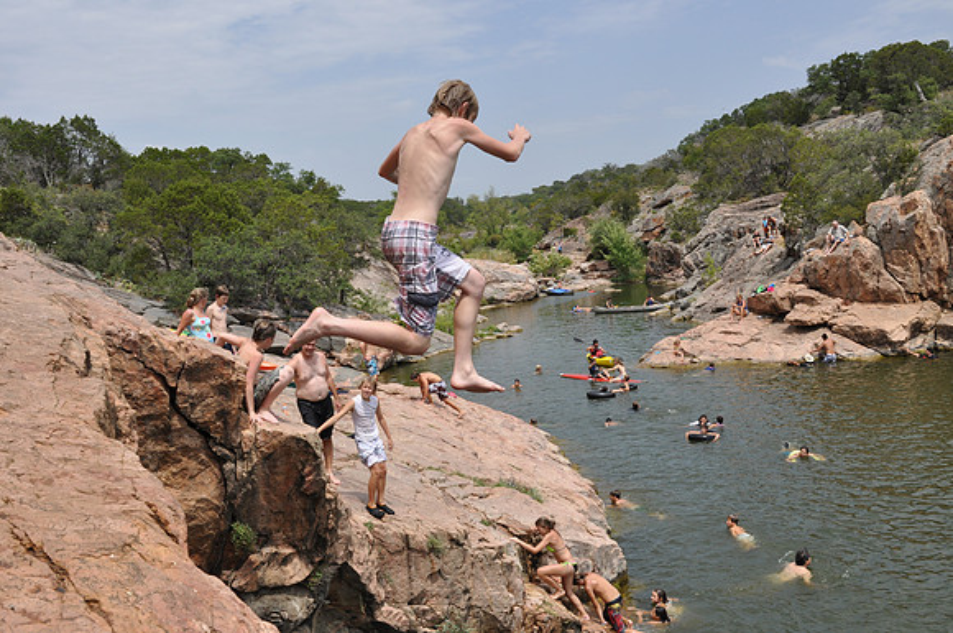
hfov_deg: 53.2
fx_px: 952
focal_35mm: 36
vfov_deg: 36.8
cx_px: 476
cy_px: 316
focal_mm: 24
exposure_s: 1/800
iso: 200
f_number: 8
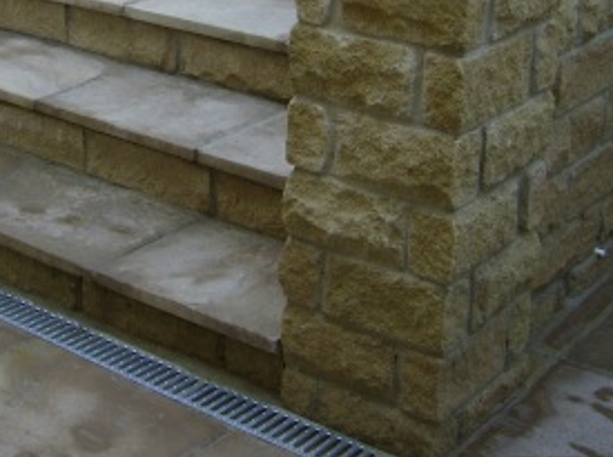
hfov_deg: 28.7
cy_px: 49
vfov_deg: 21.4
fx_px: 1184
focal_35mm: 67
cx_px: 165
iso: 100
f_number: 4.7
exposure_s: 1/222
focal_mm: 6
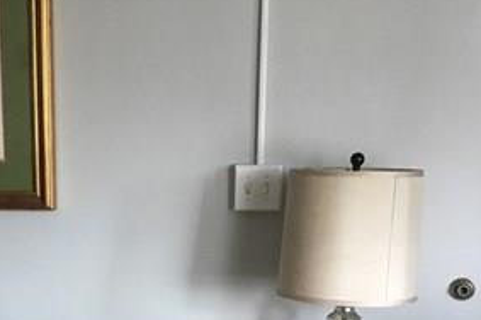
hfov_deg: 26.2
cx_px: -3
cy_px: 342
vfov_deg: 18.0
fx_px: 974
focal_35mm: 73
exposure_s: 1/30
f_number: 2.4
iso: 160
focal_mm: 3.3
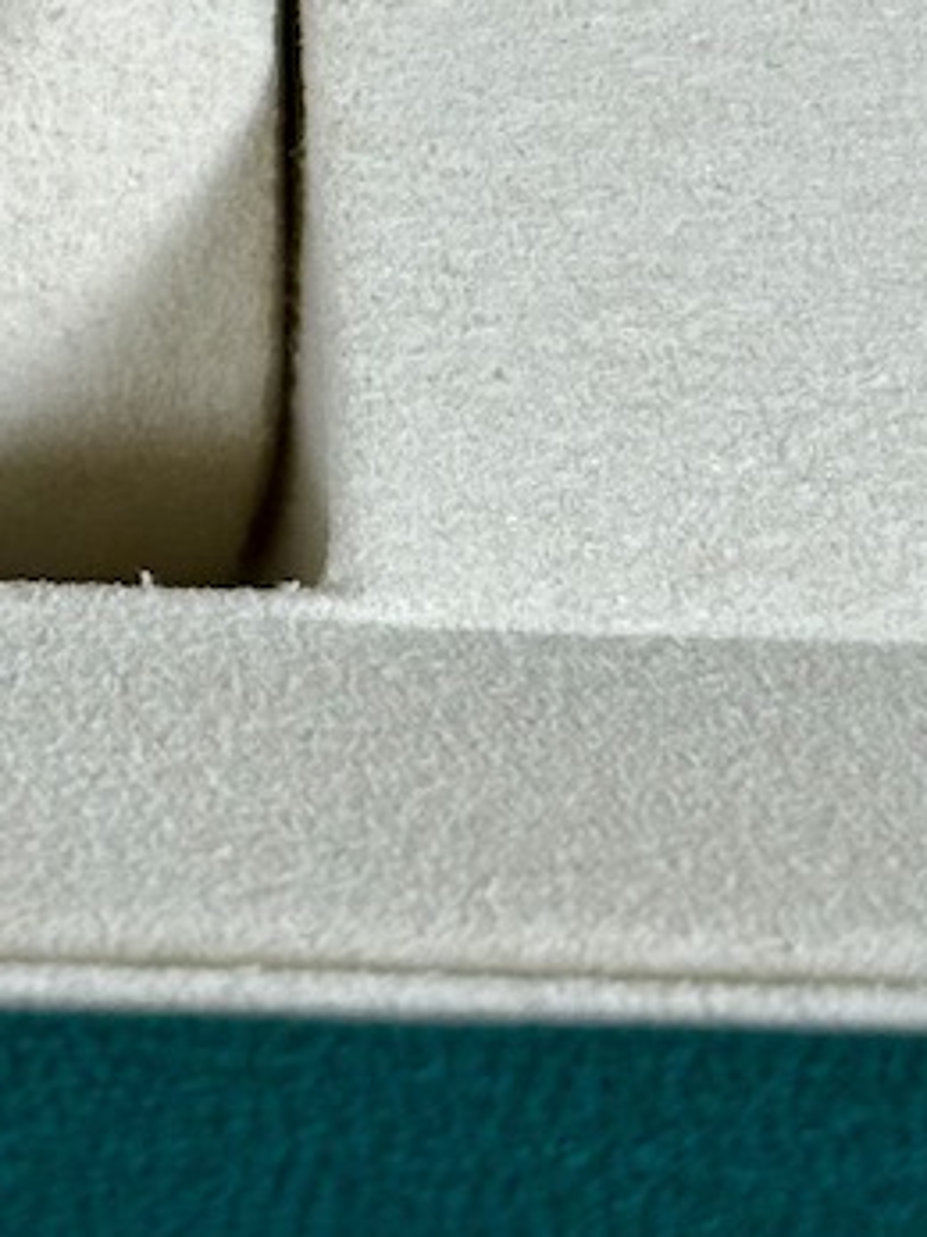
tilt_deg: -49.6
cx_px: -513
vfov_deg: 10.8
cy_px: -578
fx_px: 6324
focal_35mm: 177
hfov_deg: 8.2
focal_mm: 6.76
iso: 64
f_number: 1.78
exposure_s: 1/120
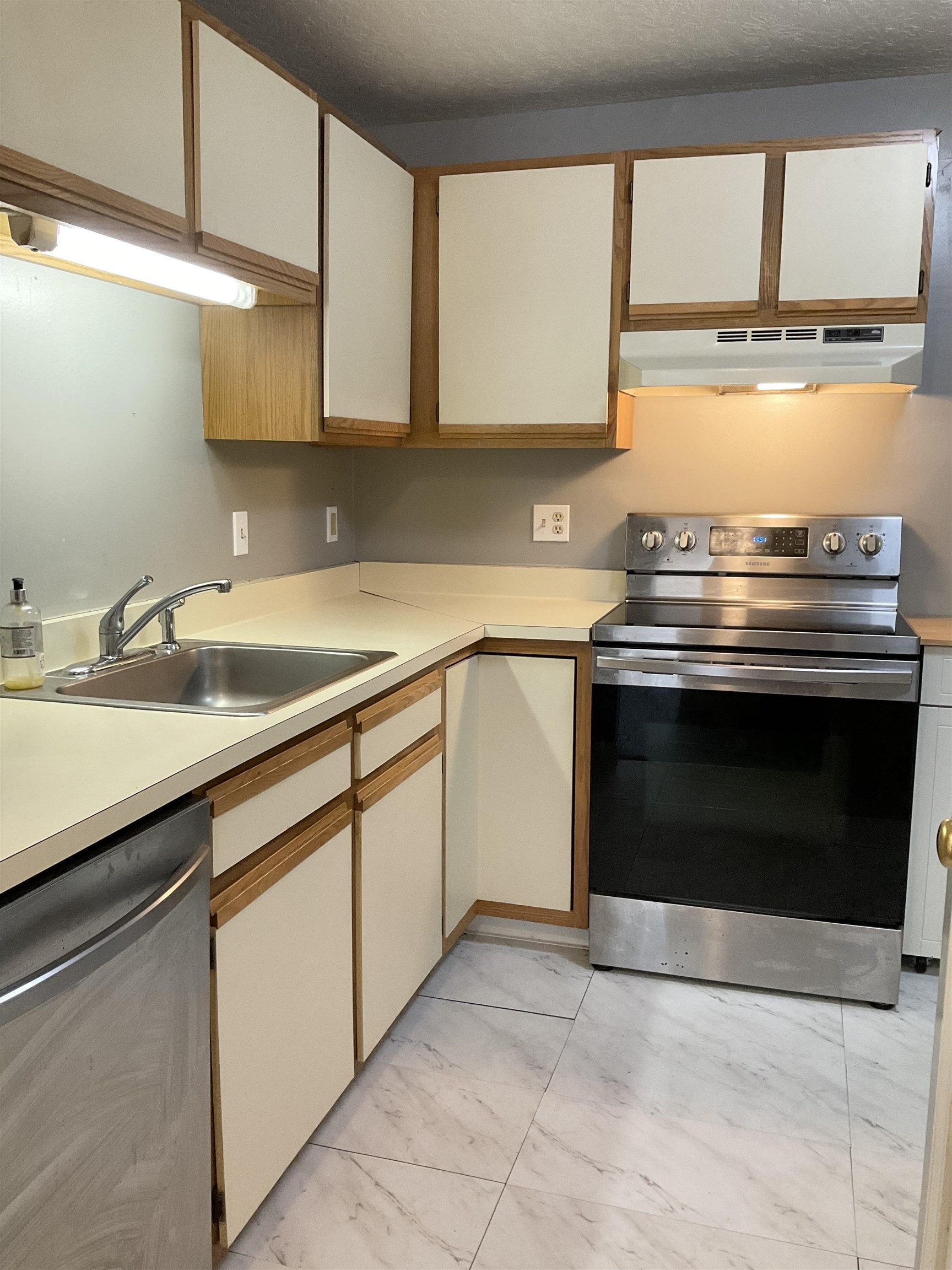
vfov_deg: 61.7
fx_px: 1063
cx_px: 476
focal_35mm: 29
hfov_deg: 48.2
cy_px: 635
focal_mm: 3
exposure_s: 1/60
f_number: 1.8
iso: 125
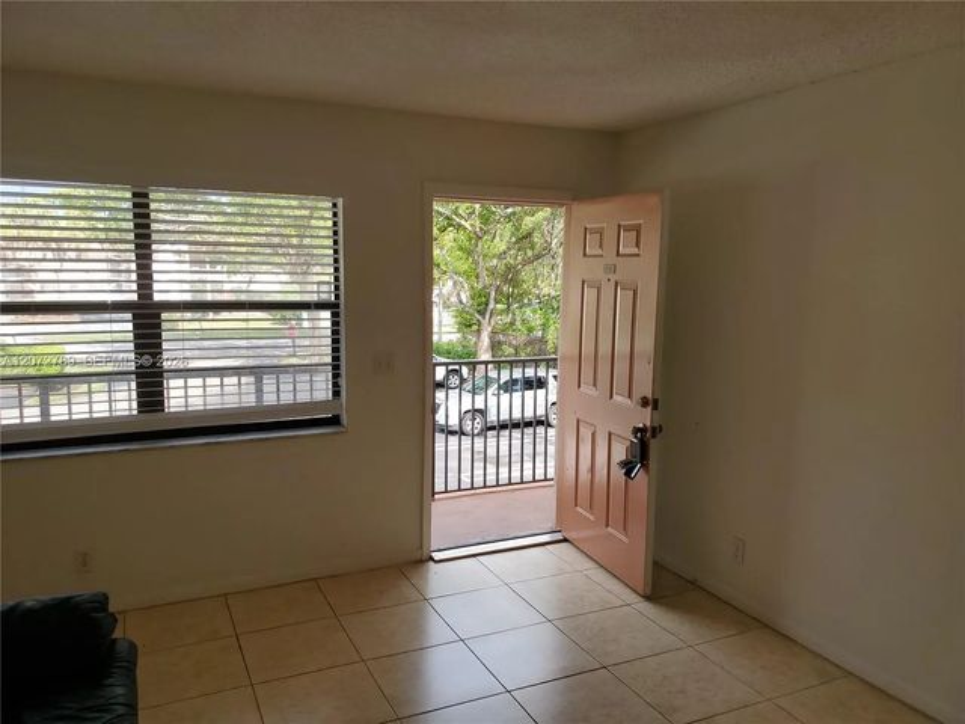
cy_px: 362
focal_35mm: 26
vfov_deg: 53.1
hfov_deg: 67.3
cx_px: 482
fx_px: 725
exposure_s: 1/235
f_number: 2.4
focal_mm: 4.3
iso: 50
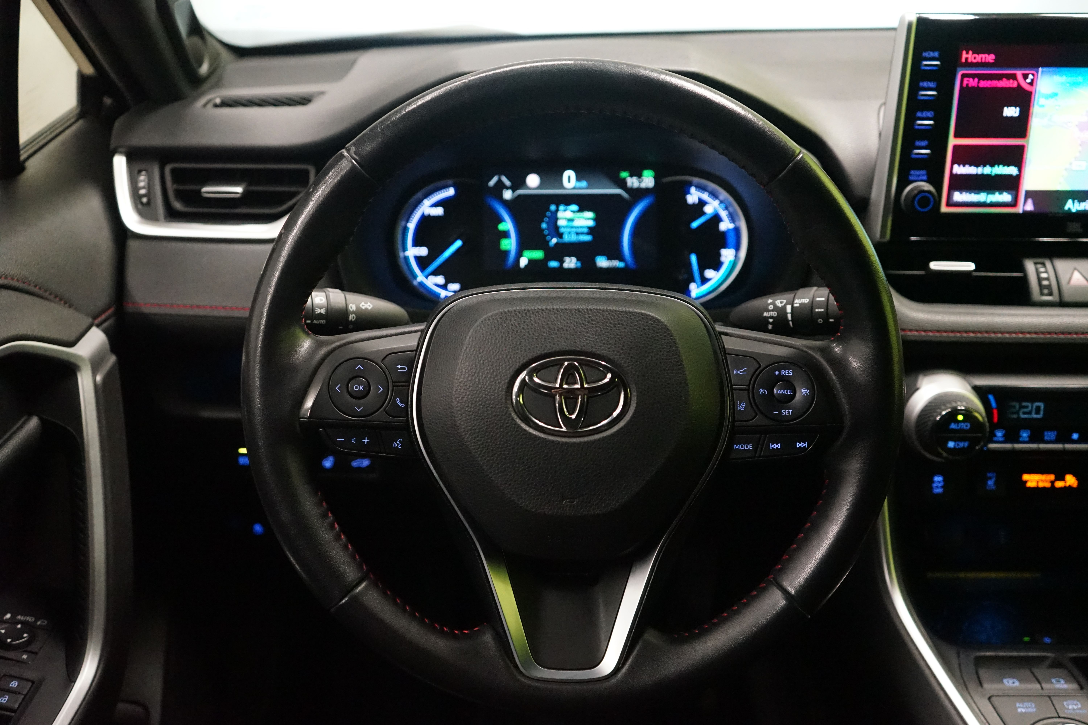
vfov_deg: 37.9
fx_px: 1058
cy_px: 362
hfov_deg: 54.4
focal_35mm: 35
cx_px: 544
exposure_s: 1/60
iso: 6400
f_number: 4
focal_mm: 35
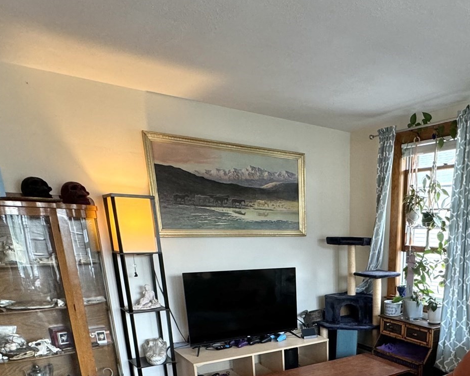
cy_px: 359
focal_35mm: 30
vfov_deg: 43.0
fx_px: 417
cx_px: 368
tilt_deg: -17.4
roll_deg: -1.1
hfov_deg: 55.2
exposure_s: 1/60
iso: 250
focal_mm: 2.22
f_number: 2.2
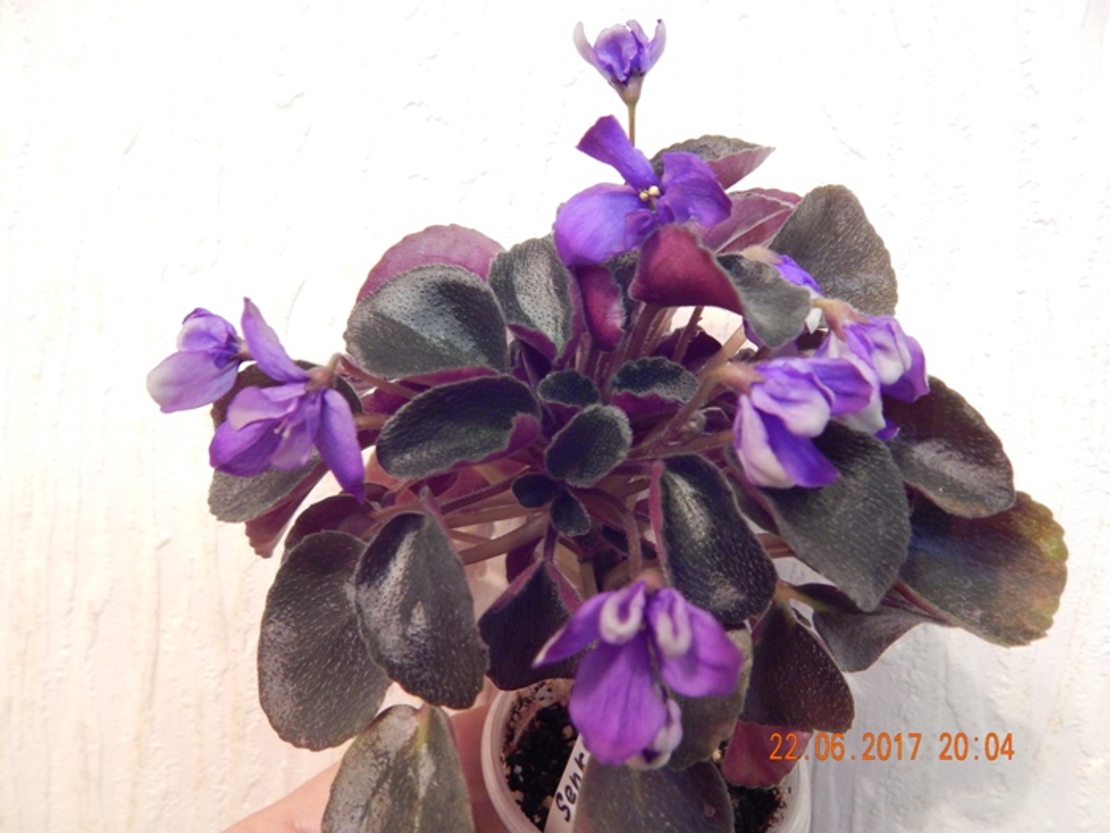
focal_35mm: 23
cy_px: 416
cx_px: 555
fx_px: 738
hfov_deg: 73.9
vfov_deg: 58.9
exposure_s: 1/13
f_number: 3
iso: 400
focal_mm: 4
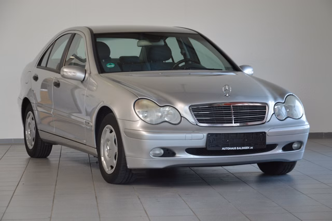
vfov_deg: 13.0
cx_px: 166
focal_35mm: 105
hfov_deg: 19.5
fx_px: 968
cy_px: 110
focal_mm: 70
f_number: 5.3
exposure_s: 1/60
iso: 560
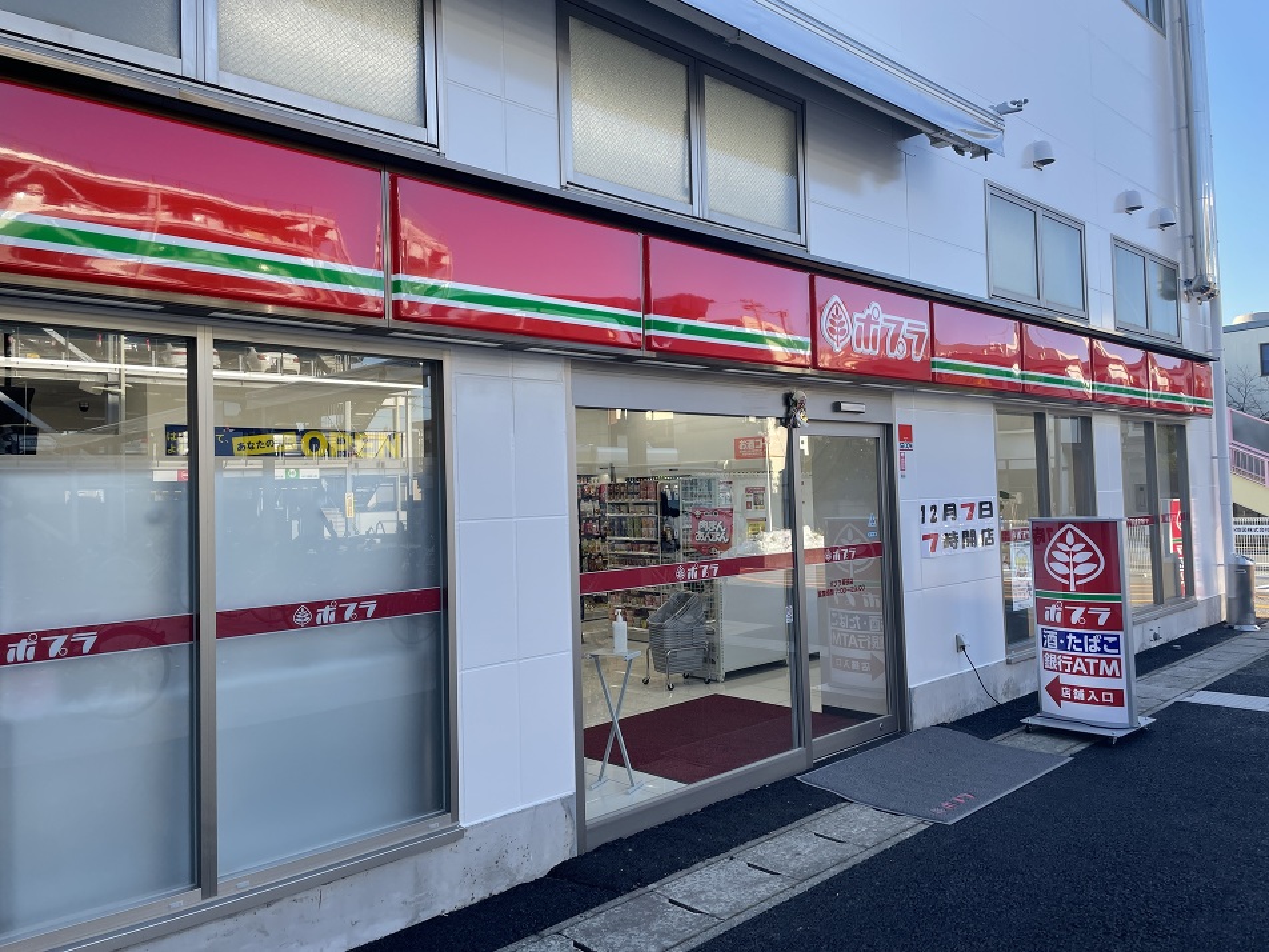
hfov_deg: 67.3
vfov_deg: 53.1
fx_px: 953
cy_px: 476
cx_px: 634
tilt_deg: +4.2
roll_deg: +2.0
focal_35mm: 26
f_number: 1.6
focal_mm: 4.2
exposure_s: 1/558
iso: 32
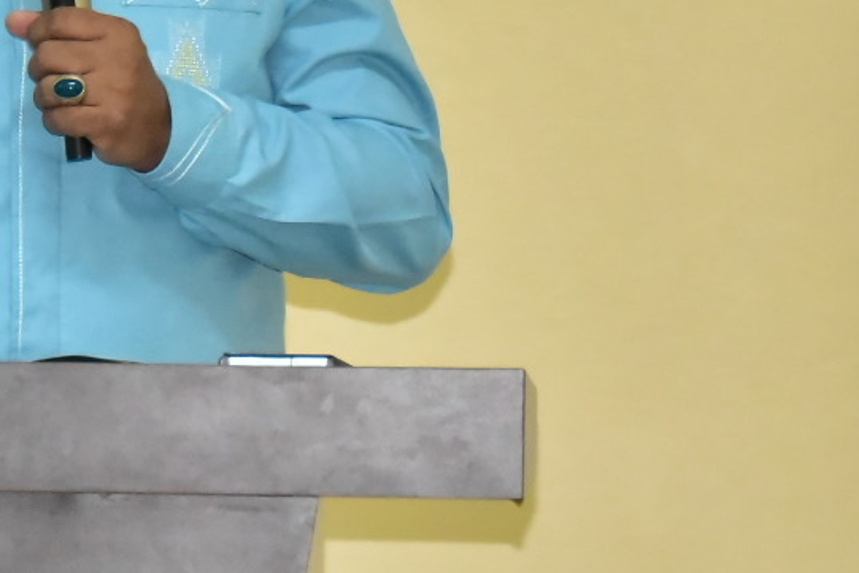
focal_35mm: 404
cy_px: 165
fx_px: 9642
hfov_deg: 5.1
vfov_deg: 3.4
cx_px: 94
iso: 9000
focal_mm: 135
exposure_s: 1/200
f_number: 5.6
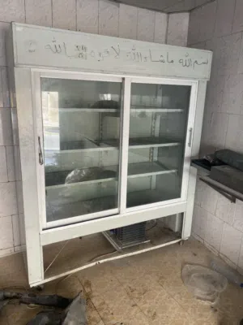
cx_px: 122
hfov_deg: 53.1
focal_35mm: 26
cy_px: 162
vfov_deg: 67.3
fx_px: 243
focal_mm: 4.25
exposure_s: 1/115
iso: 125
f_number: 1.8
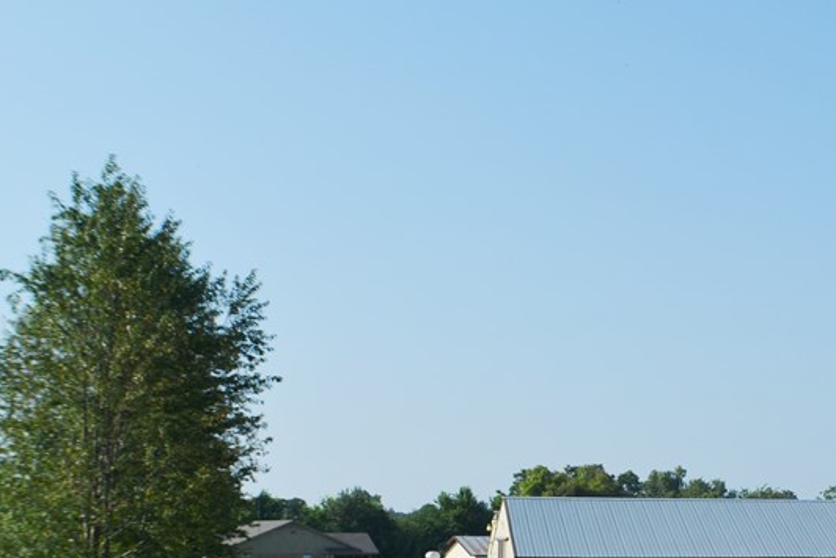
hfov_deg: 20.3
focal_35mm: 98
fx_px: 2276
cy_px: 426
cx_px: 792
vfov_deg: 13.9
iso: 100
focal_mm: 32
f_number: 8
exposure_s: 1/250
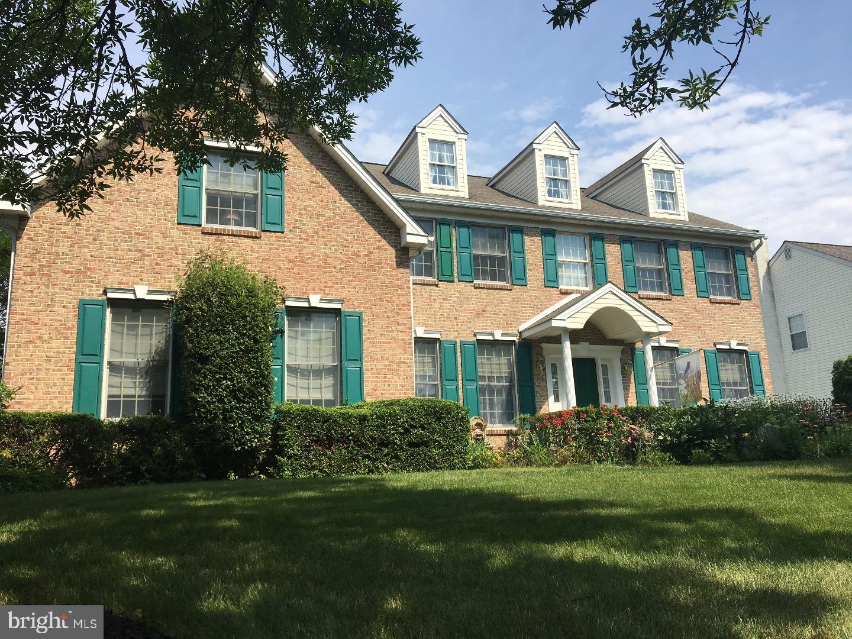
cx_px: 426
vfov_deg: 48.2
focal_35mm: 29
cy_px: 320
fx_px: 714
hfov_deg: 61.7
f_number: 2.2
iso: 25
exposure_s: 1/1789
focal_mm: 4.15
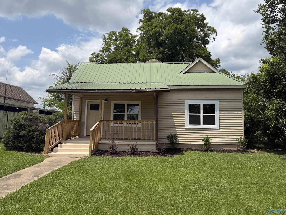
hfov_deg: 71.6
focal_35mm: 24
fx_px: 198
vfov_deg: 56.8
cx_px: 143
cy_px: 108
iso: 80
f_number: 1.78
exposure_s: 1/5714
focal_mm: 6.76
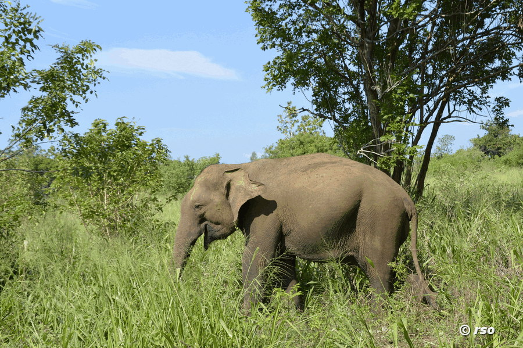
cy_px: 174
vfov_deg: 23.8
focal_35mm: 57
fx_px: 828
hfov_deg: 35.1
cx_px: 262
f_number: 10
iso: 250
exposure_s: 1/320
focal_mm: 38
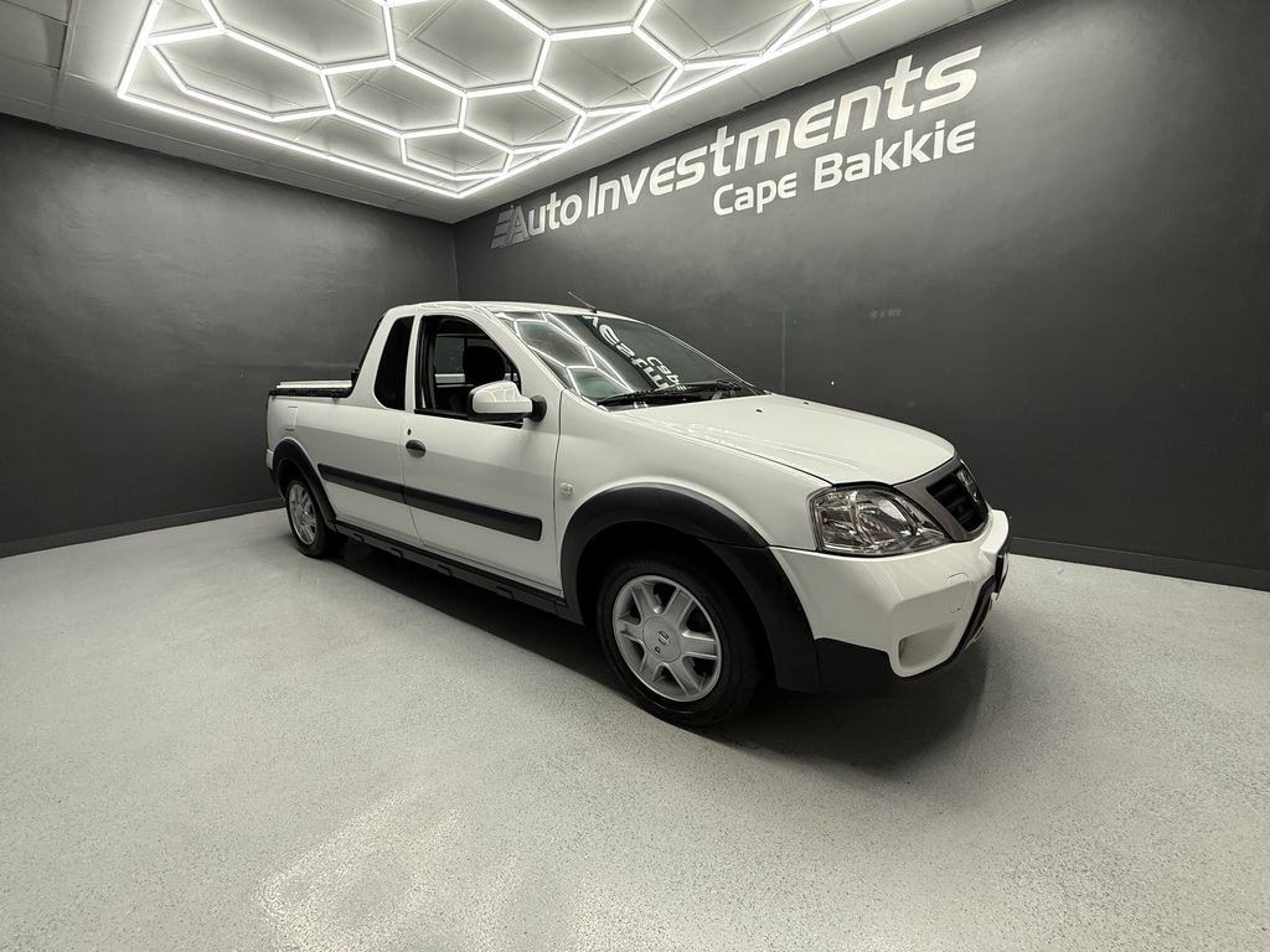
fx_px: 514
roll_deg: +1.8
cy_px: 476
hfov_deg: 102.1
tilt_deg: -9.8
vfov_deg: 85.7
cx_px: 635
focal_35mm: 14
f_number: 2.2
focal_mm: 2.22
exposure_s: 1/100
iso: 160
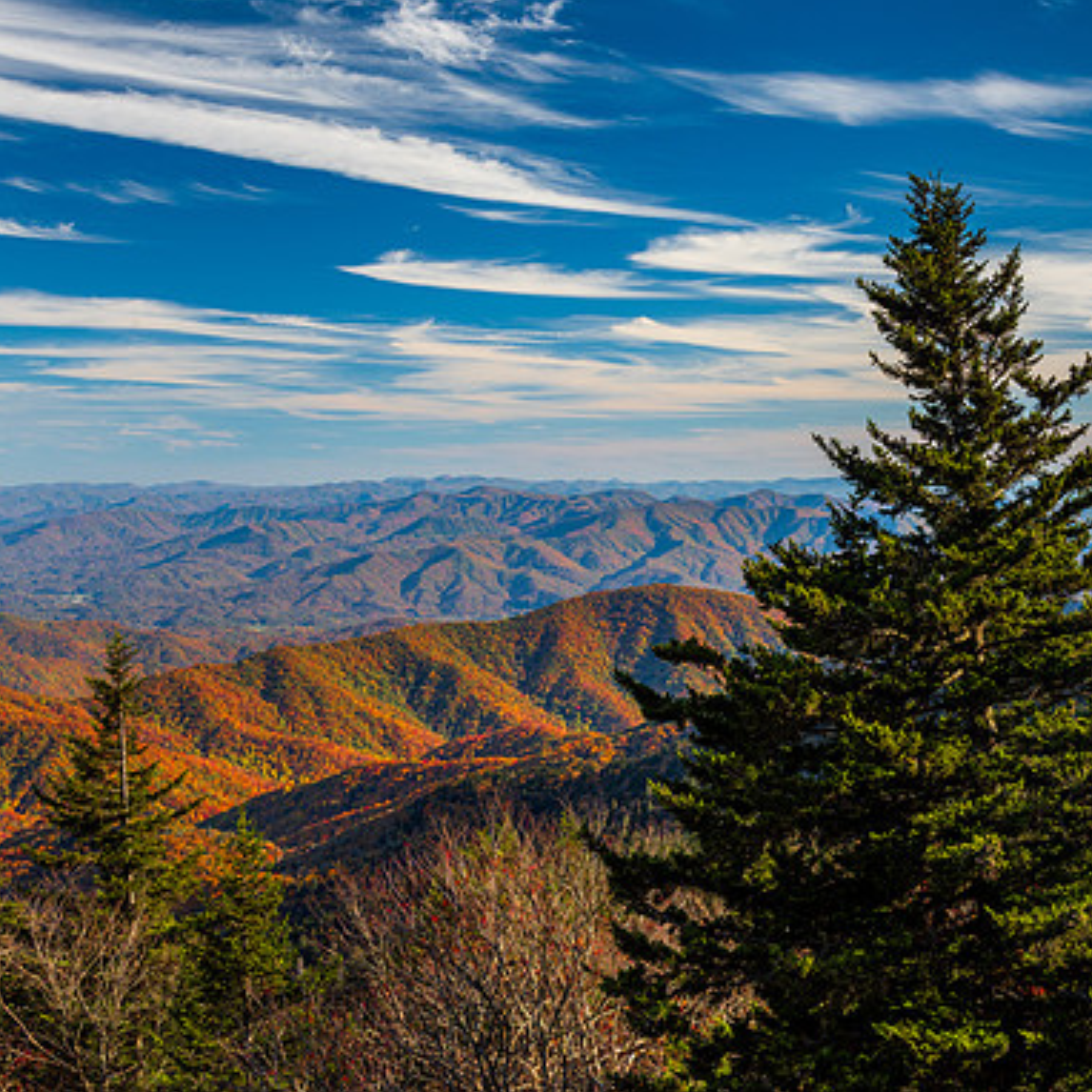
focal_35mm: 49
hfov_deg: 34.3
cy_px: 542
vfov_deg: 34.7
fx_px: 1749
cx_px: 752
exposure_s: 1/160
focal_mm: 38
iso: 200
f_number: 11
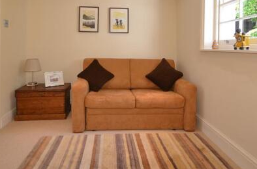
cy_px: 46
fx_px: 178
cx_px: 121
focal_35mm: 25
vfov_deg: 49.3
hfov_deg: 71.6
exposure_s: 1/60
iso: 250
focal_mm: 10
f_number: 4
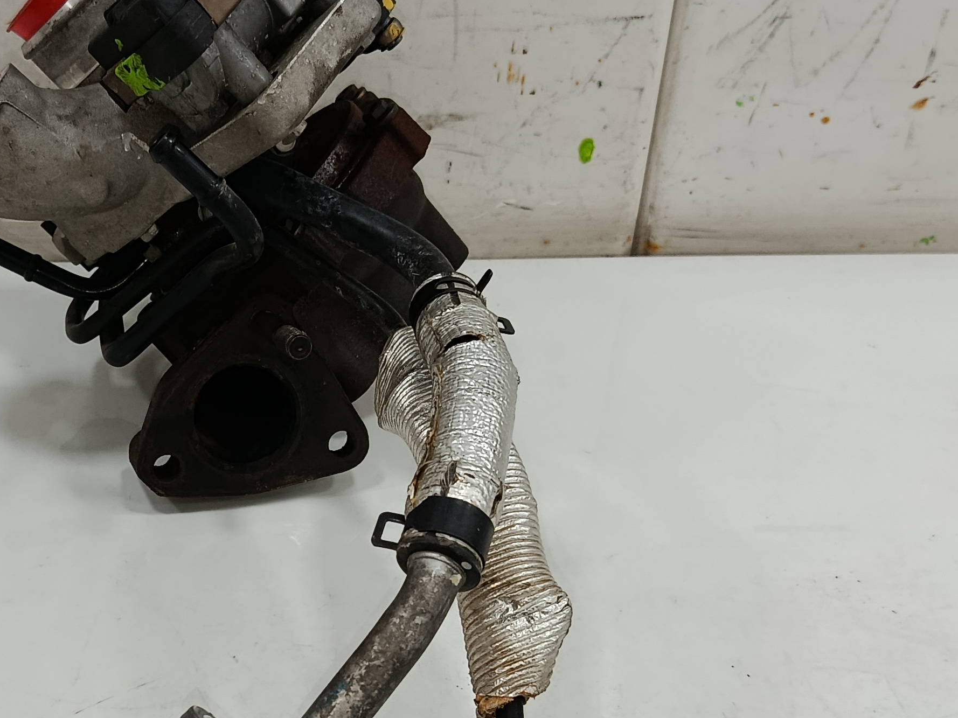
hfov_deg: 35.0
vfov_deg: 26.8
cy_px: 514
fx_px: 1494
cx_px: 278
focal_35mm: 54
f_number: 1.7
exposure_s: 1/100
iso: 776
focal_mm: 5.24
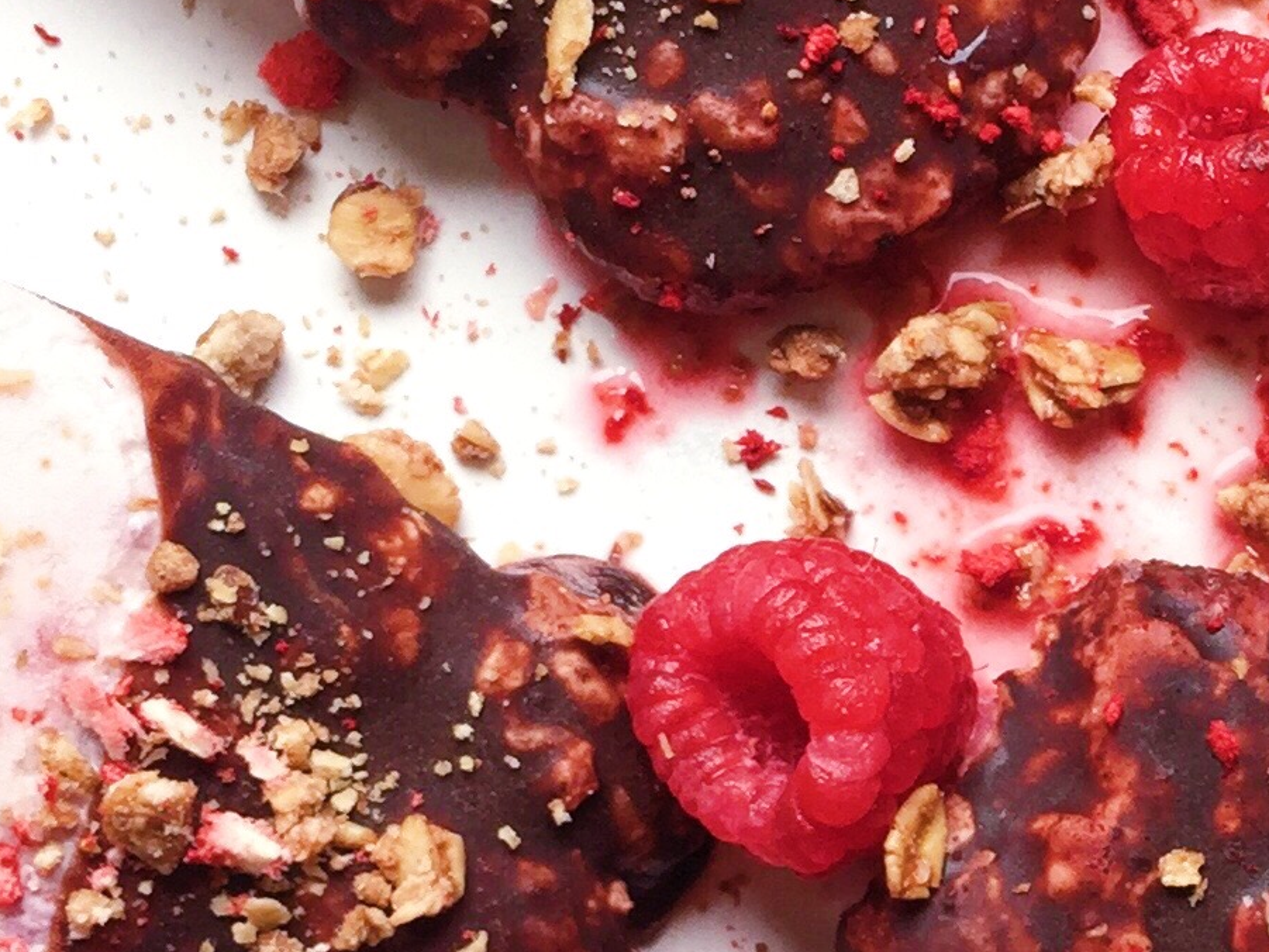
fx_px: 3850
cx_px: 1076
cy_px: 673
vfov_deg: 14.1
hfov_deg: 18.5
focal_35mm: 105
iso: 32
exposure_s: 1/40
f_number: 2.2
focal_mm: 4.15
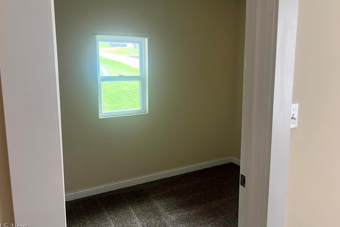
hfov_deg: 65.5
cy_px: 100
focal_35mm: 28
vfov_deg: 46.3
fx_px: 264
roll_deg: +0.2
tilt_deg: -8.8
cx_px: 167
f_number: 1.5
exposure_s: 1/60
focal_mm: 5.7
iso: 100
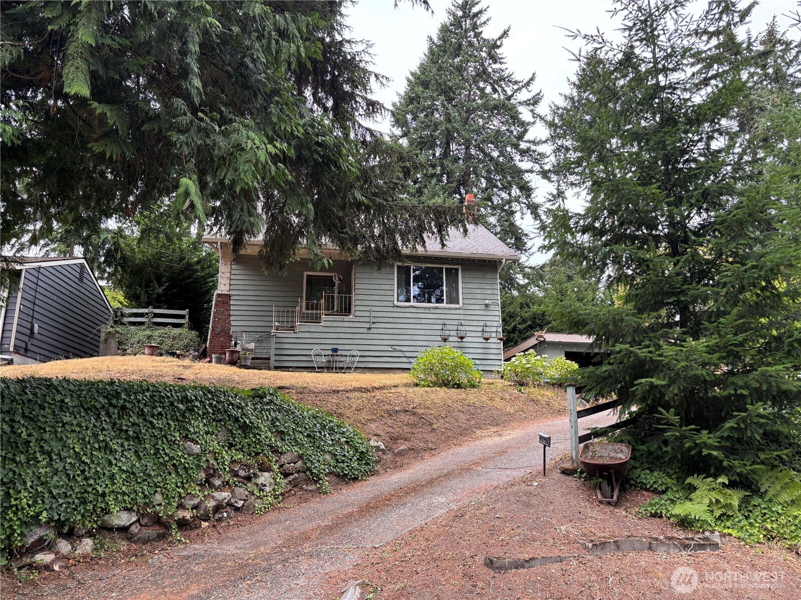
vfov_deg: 53.1
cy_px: 300
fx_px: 602
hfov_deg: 67.3
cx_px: 400
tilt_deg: +13.2
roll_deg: +0.3
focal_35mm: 26
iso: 50
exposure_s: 1/293
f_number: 1.6
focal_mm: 5.96
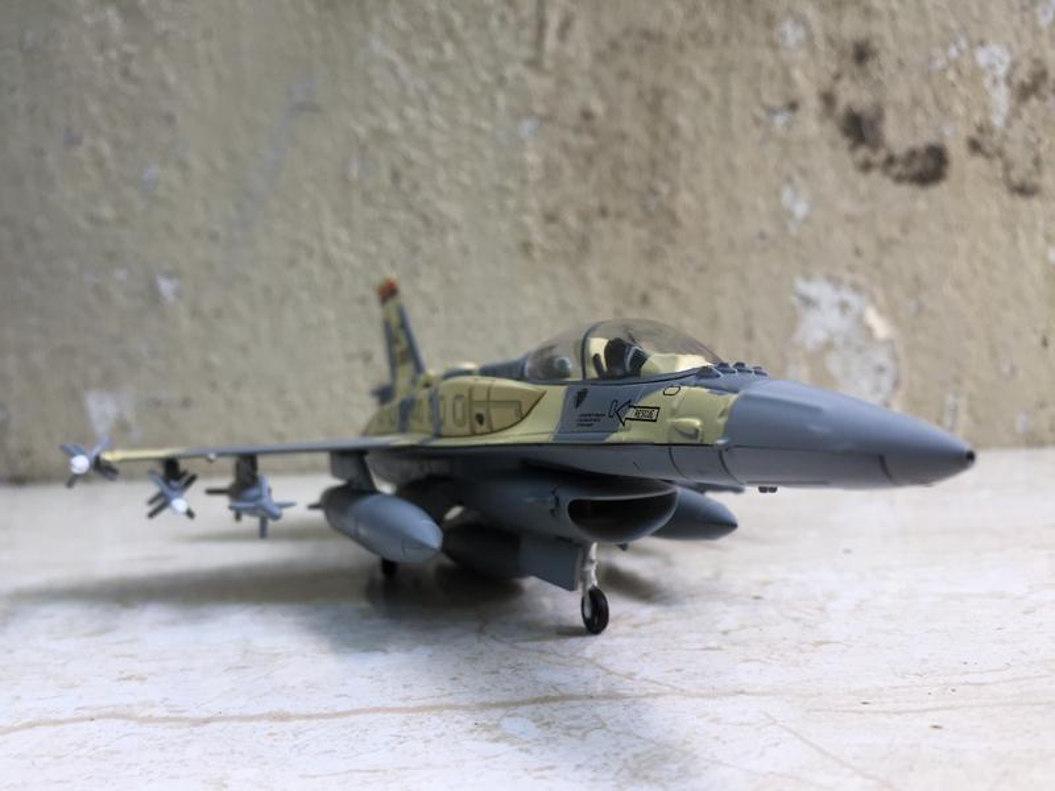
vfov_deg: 48.2
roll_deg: +1.9
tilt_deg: -2.8
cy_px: 396
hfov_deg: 61.7
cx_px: 528
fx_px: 884
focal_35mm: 29
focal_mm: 4.15
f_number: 2.2
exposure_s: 1/100
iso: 40
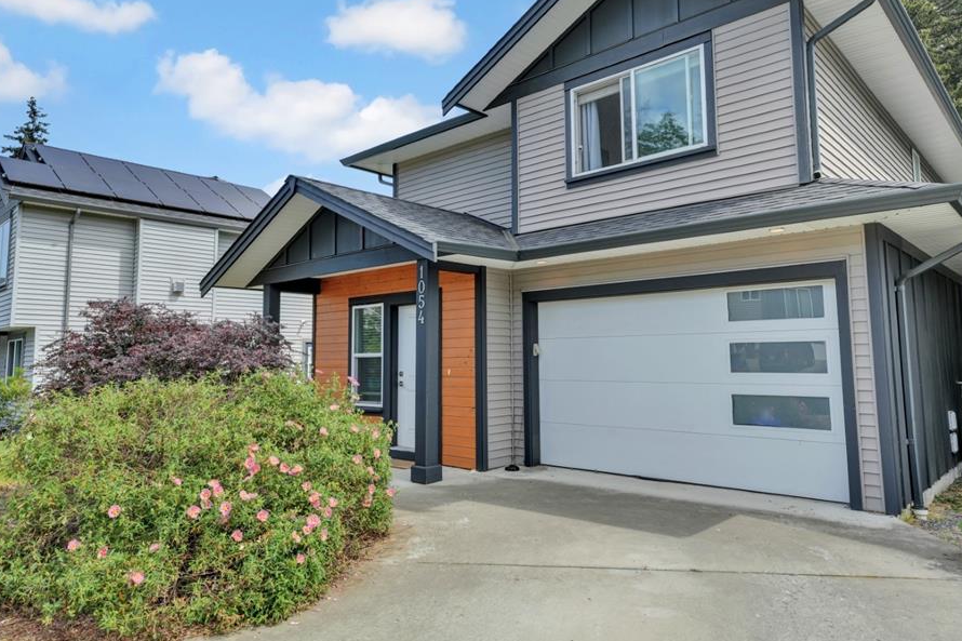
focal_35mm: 24
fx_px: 642
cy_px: 291
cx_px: 486
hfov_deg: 73.7
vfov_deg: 53.0
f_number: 9
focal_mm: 20.9
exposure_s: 1/800
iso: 400
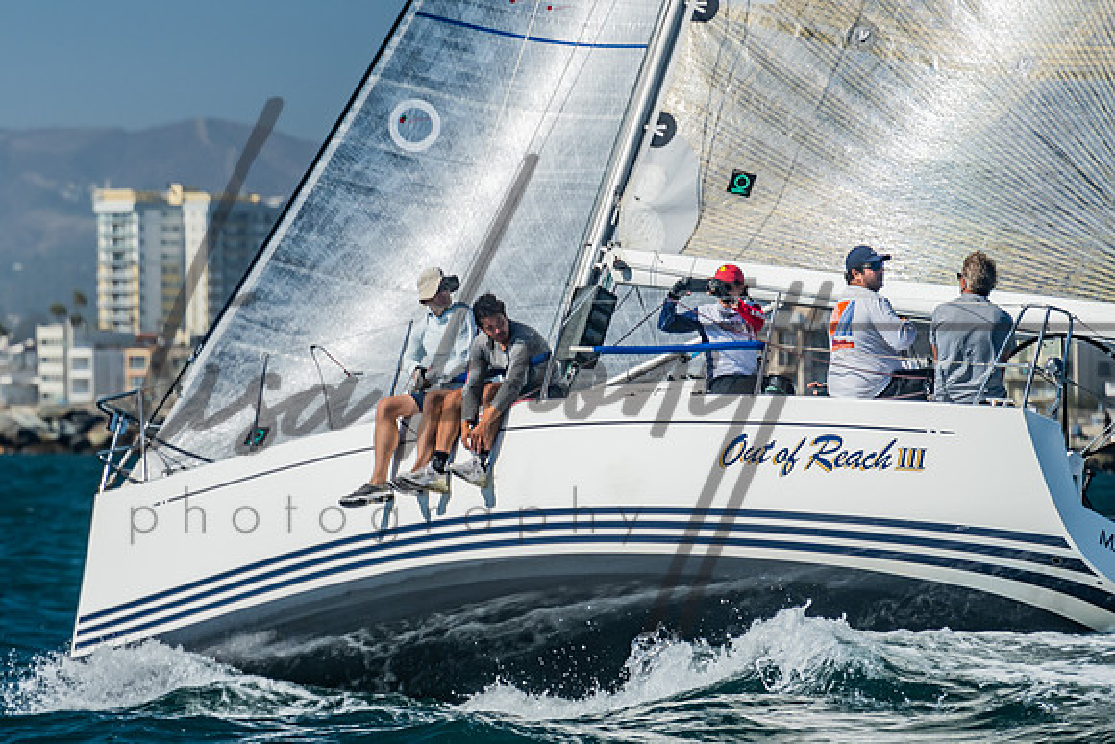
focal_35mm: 342
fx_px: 10589
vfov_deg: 4.0
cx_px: 425
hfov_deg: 6.0
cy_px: 330
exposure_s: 1/640
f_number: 6.3
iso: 160
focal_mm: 200
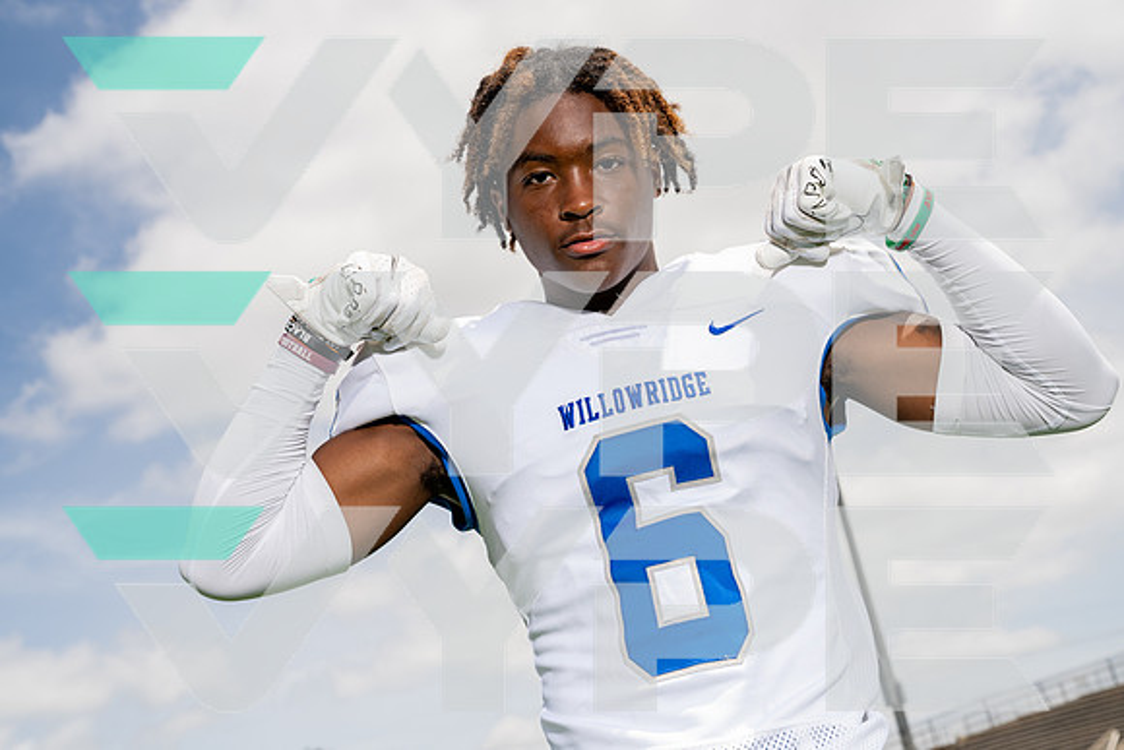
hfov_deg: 37.5
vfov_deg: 25.5
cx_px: 562
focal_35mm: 53
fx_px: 1655
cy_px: 375
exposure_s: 1/250
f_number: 8
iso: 100
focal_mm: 53
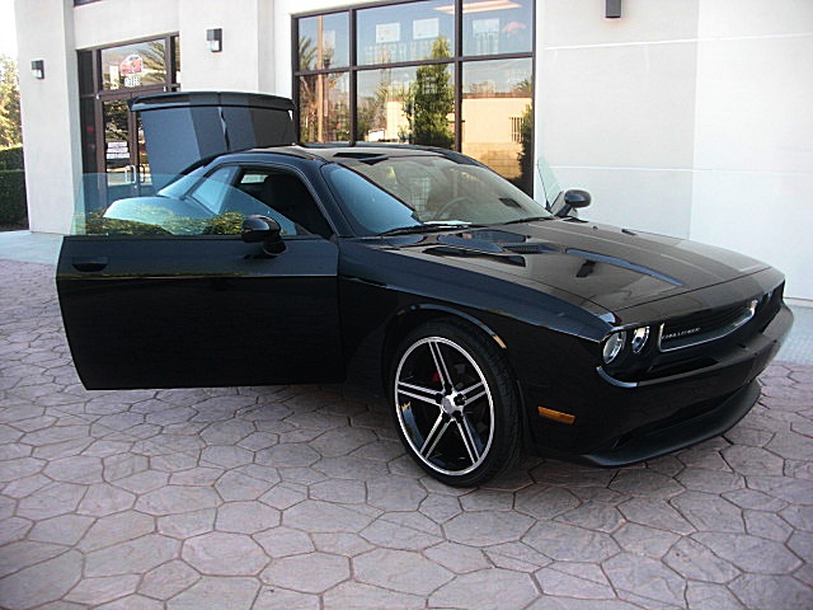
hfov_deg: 51.4
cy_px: 305
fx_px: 846
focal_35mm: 36
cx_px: 406
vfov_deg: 39.7
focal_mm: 6.3
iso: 100
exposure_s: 1/125
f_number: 2.8
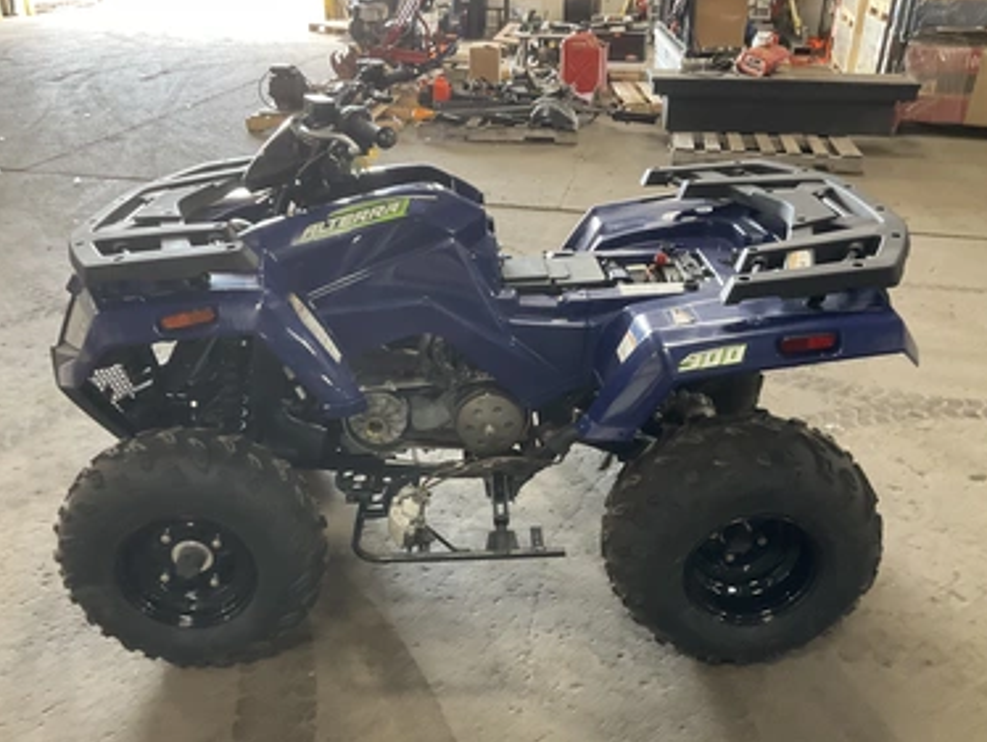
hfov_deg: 58.3
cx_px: 478
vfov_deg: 45.5
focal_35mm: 31
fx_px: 884
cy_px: 380
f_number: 1.8
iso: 200
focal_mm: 3
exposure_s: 1/60
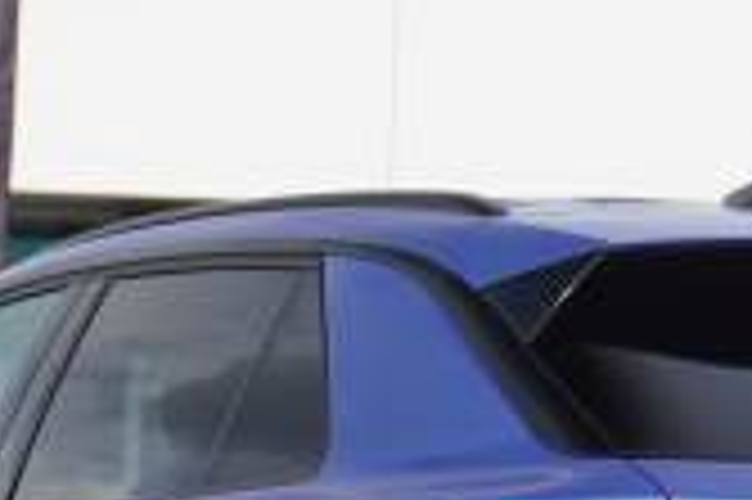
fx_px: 5050
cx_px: 500
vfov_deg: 5.6
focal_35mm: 242
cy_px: 653
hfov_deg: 8.5
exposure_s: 1/160
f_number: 5.6
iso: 100
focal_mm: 42
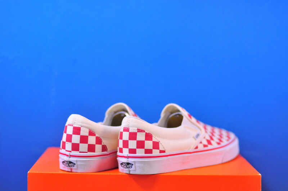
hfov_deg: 27.0
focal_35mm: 75
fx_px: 599
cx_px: 144
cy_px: 96
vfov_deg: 18.1
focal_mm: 50
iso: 250
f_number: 2
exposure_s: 1/320
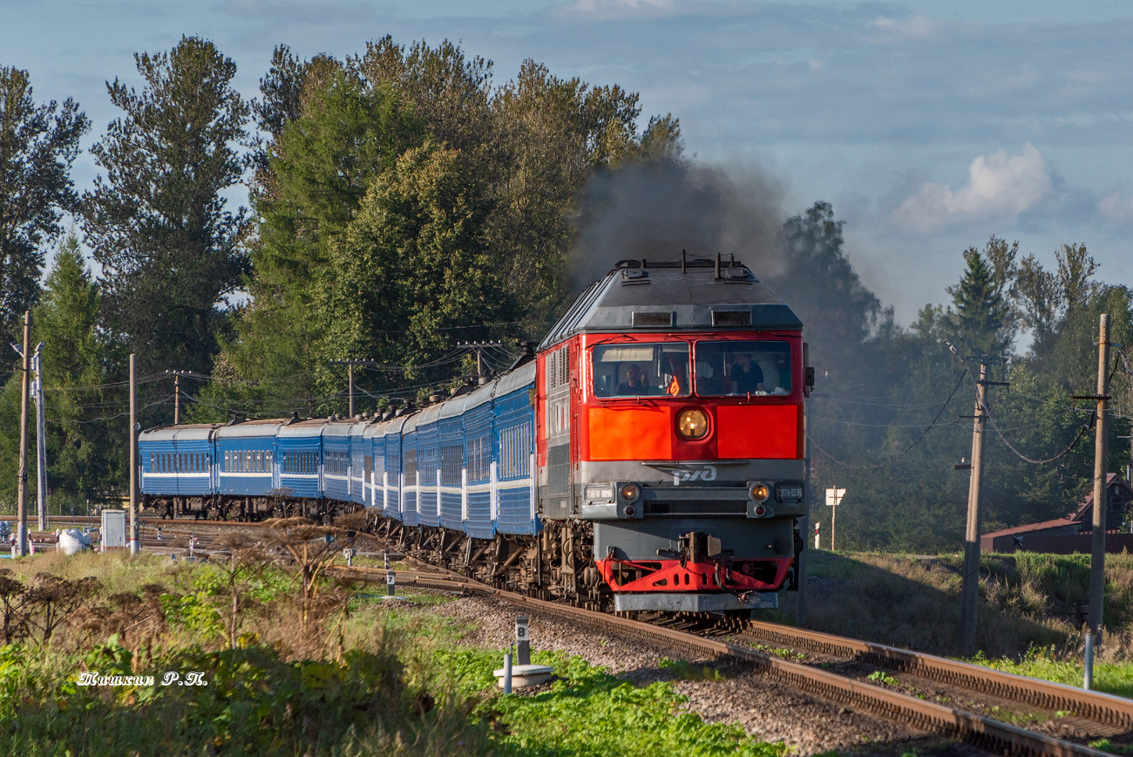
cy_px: 378
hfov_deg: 9.4
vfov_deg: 6.3
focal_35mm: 220
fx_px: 6927
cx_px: 566
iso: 320
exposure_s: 1/1600
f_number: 9
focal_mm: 220
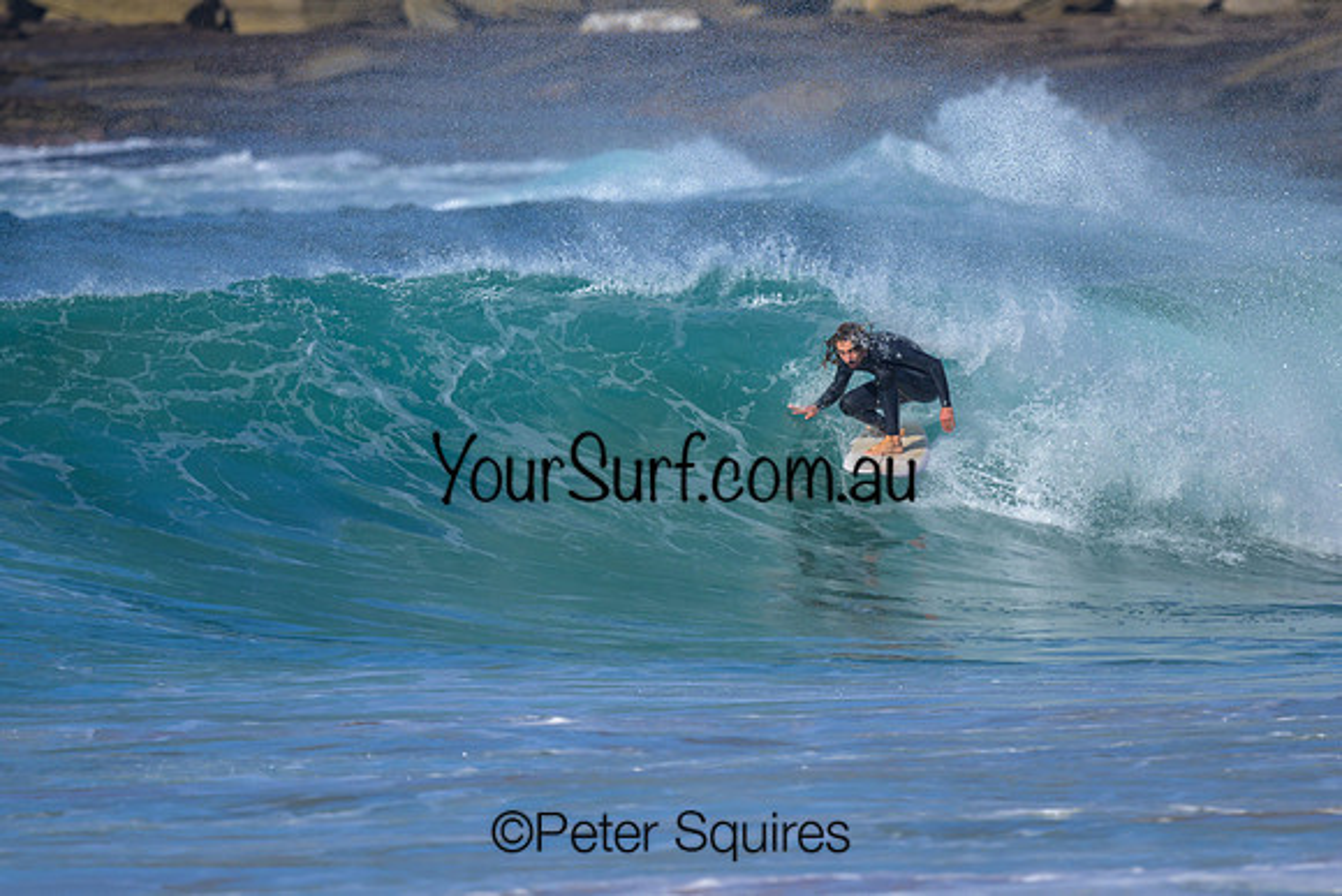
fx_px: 41011
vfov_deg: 1.3
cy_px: 494
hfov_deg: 1.9
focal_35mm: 1100
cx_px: 760
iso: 220
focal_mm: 800
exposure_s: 1/2000
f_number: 6.3
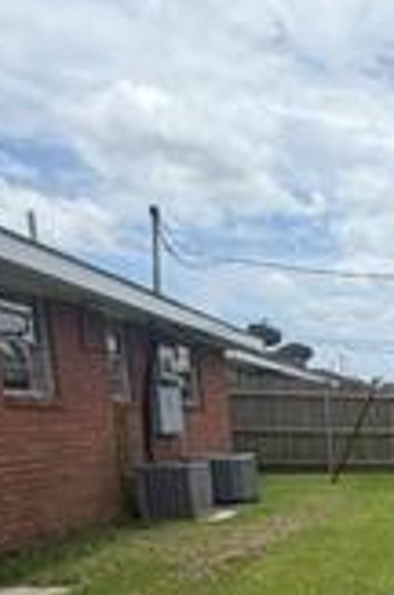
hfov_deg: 24.8
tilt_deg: -13.4
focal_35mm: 43
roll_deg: -0.9
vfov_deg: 40.6
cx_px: 573
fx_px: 709
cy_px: 577
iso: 20
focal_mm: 2.22
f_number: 2.2
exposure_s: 1/955
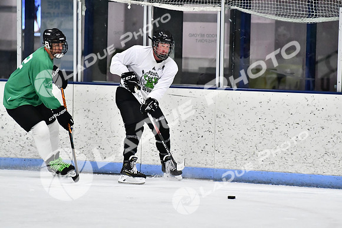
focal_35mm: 300
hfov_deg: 6.9
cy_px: 114
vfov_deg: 4.6
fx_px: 2851
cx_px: 171
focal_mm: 200
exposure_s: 1/1600
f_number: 2.8
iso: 6400
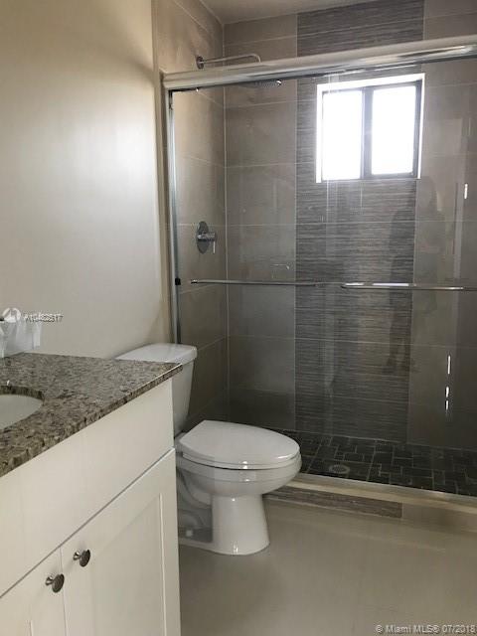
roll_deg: +1.6
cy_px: 318
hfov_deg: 49.7
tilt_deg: -8.6
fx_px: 514
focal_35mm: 28
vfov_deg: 63.4
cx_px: 238
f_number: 1.8
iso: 40
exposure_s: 1/20
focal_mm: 3.99
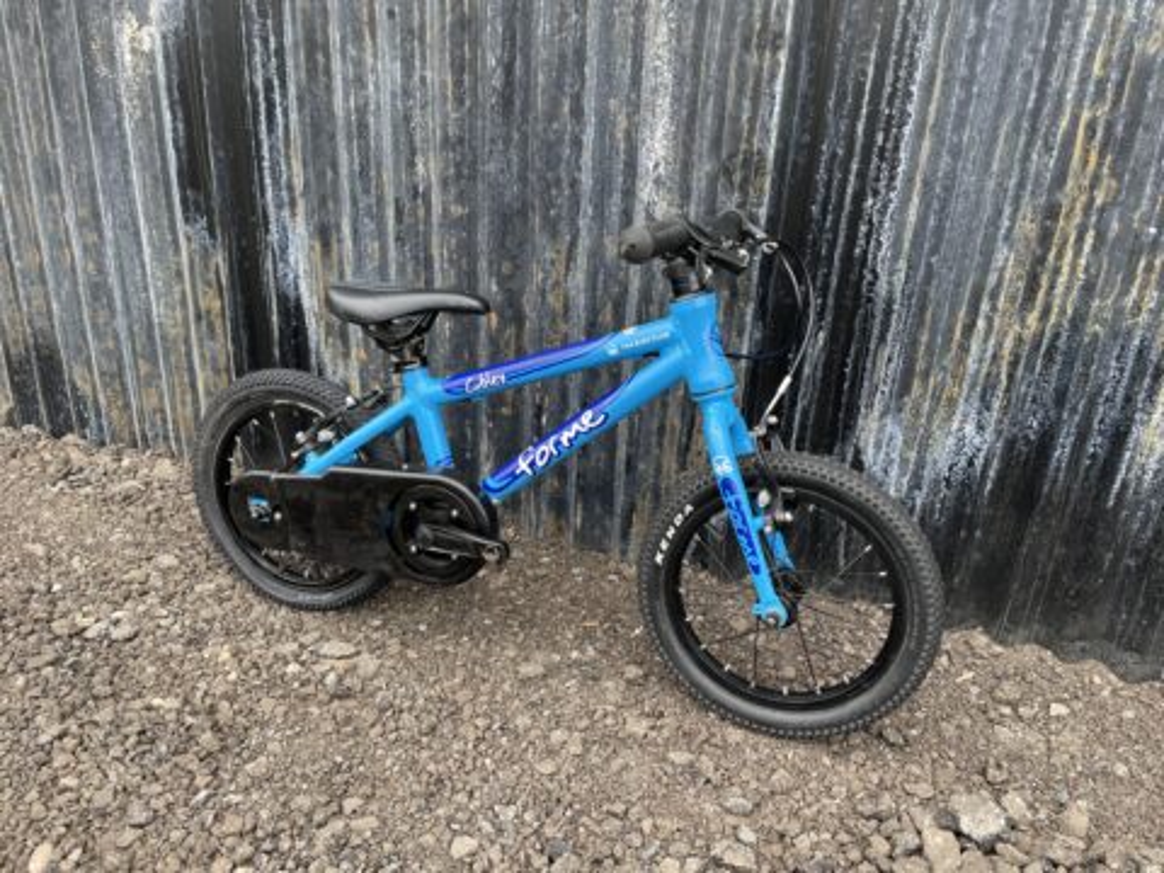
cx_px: 582
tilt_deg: -23.8
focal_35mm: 26
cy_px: 436
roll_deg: -3.9
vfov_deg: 53.1
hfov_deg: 67.3
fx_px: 874
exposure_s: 1/244
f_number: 1.6
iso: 32
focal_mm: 4.2
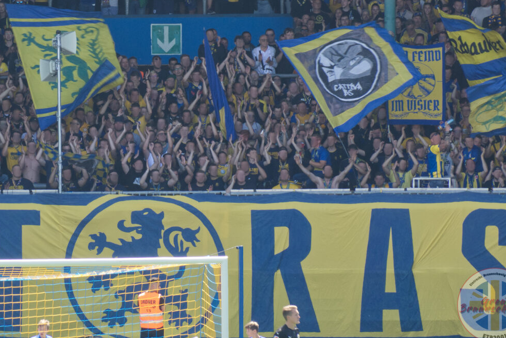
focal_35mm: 745
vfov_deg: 1.8
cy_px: 71
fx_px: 10475
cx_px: 129
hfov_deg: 2.8
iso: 200
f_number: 8
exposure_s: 1/125
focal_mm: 168
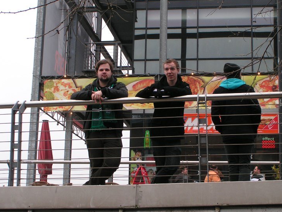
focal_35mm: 72
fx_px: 587
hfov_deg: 27.0
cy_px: 108
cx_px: 142
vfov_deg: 20.5
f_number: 5.6
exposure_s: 1/100
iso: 50
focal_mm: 10
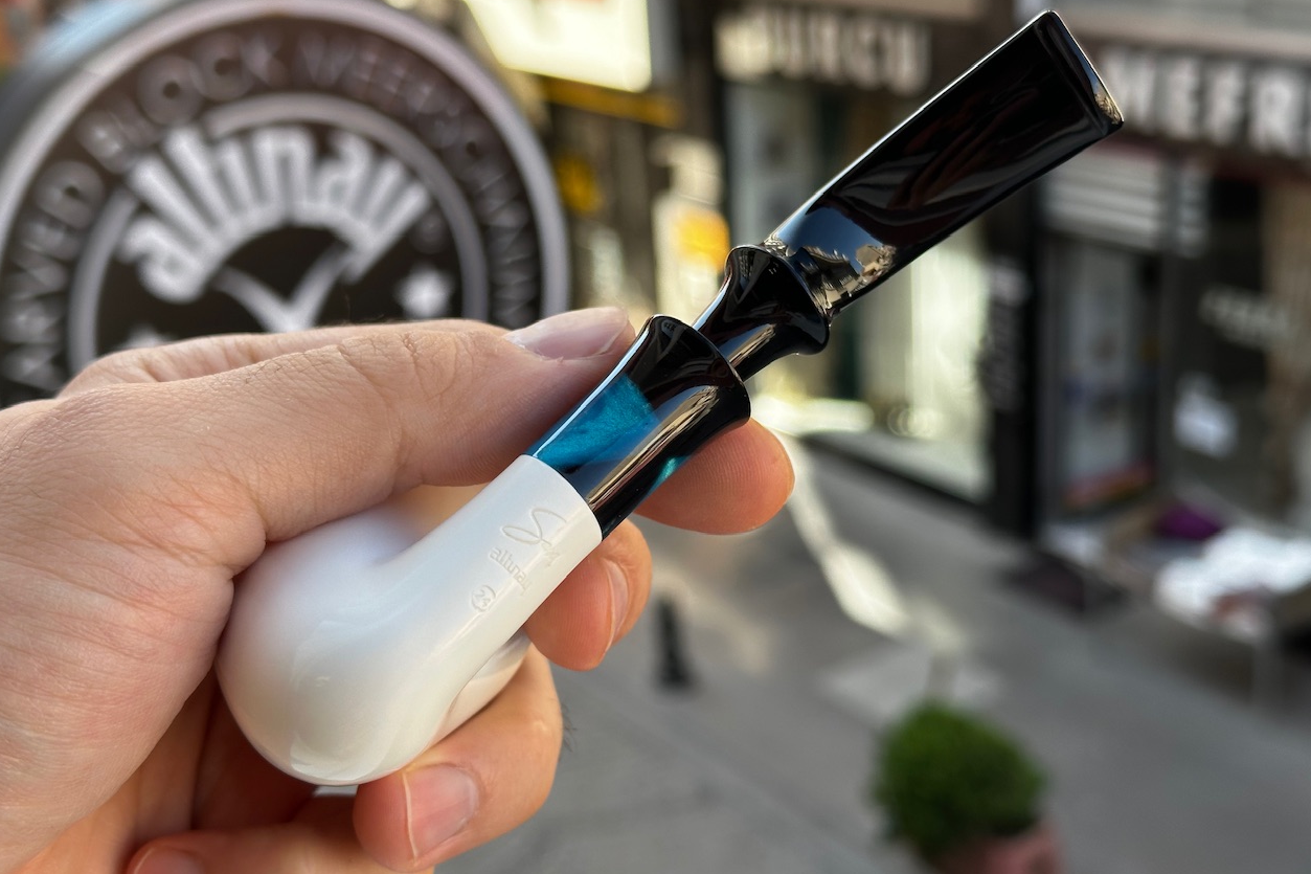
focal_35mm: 51
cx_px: 657
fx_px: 1857
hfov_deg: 38.9
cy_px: 445
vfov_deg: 26.5
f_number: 1.78
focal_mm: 6.86
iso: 64
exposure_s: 1/516
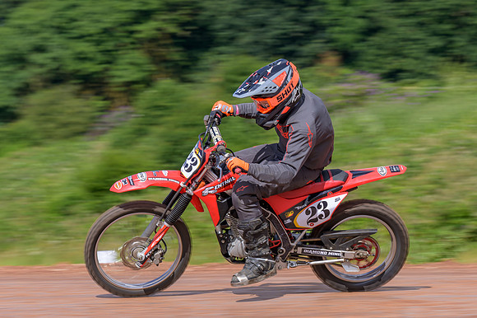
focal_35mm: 228
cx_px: 229
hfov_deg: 9.0
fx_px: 3021
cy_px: 162
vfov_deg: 6.0
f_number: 8
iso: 80
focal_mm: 115
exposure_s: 1/200
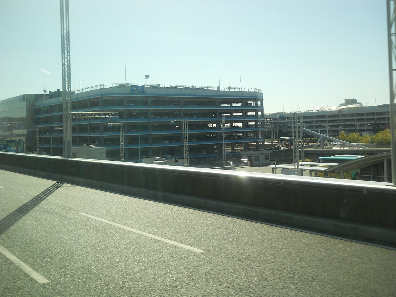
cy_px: 148
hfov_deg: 45.8
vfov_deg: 35.1
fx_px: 469
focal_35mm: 41
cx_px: 198
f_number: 5.5
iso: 80
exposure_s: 1/160
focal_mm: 6.72
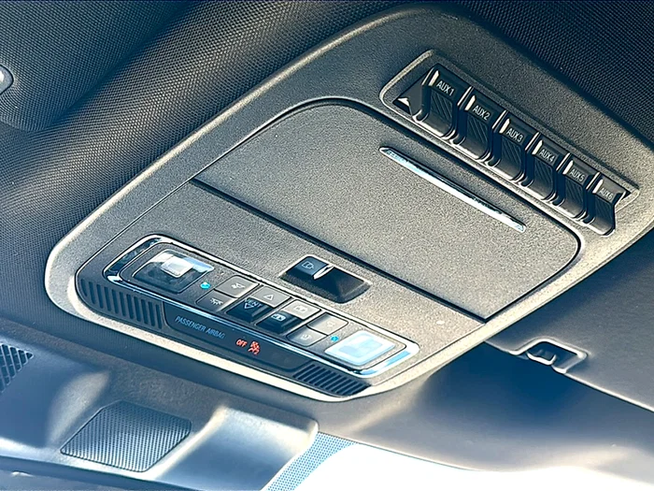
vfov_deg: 37.7
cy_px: 246
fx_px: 718
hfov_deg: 49.0
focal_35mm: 38
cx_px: 327
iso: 64
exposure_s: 1/45
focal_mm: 6.86
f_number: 1.78
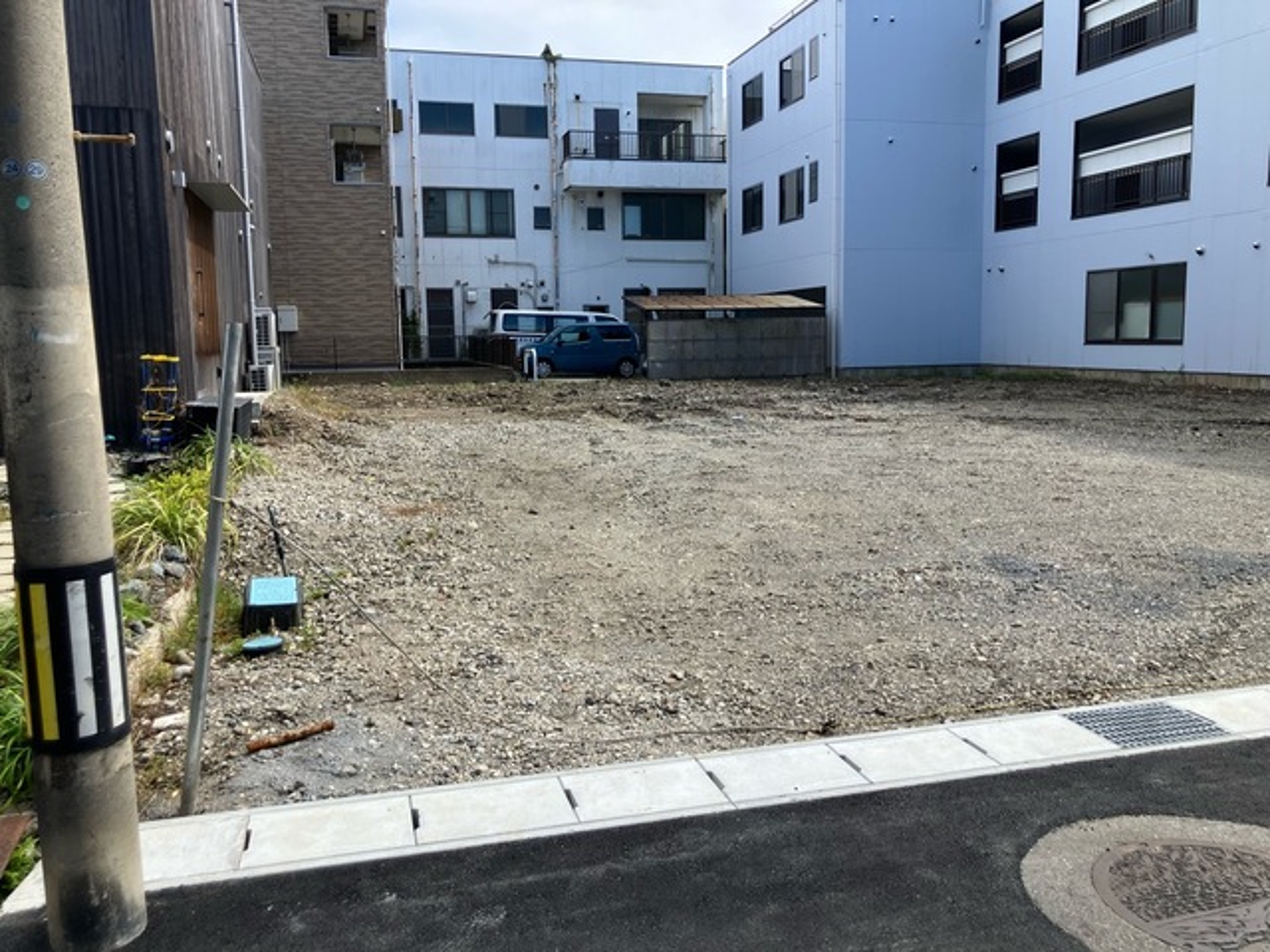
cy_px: 476
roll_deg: +1.7
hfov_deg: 63.4
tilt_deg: -7.4
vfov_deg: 49.7
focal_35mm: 28
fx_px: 1027
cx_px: 635
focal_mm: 3.99
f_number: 1.8
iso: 32
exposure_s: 1/1033
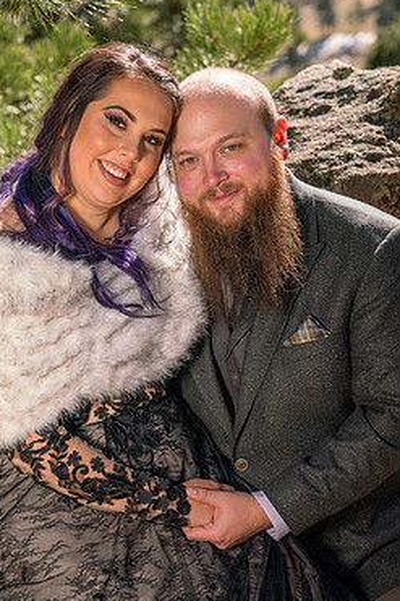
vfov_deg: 23.9
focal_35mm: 85
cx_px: 162
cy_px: 303
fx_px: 1418
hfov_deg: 16.0
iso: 200
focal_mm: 70
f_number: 4
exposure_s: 1/2000
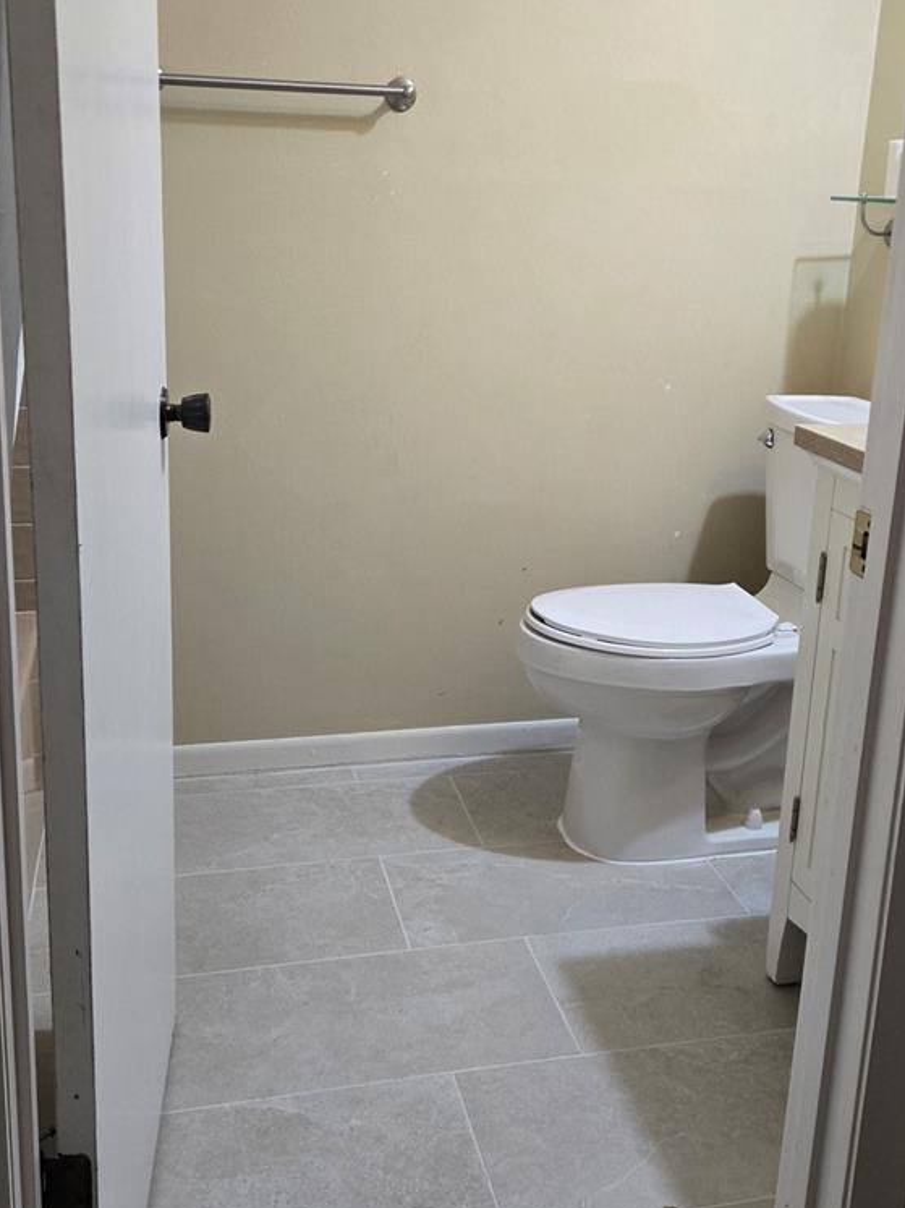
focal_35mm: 37
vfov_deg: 50.0
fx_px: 1291
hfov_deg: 38.6
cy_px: 518
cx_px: 484
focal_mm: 5.4
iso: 400
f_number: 1.8
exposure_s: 1/120
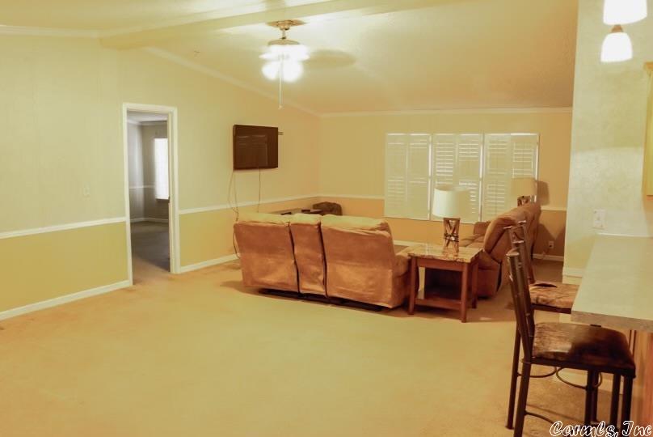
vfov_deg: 46.5
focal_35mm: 28
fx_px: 508
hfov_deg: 65.4
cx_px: 326
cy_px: 218
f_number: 9
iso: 12800
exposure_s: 1/10
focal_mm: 28
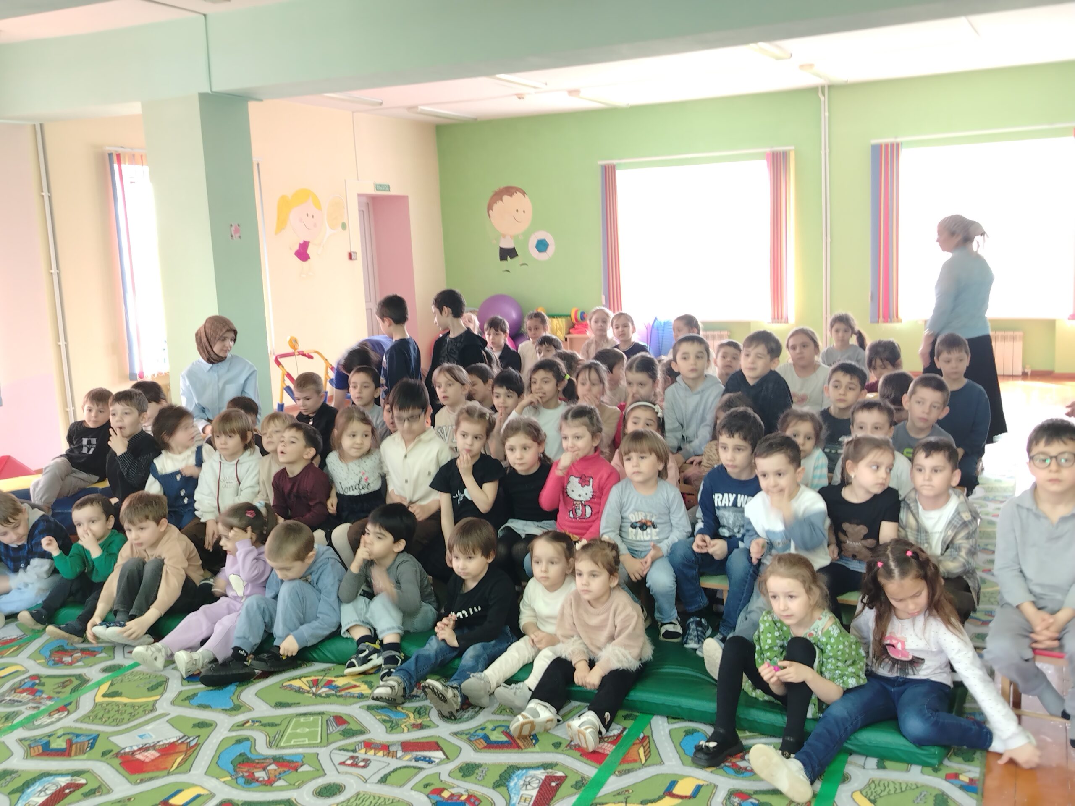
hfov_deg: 54.0
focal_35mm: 34
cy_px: 403
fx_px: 1056
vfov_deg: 41.8
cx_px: 538
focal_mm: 5.25
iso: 100
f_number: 1.75
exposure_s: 1/10
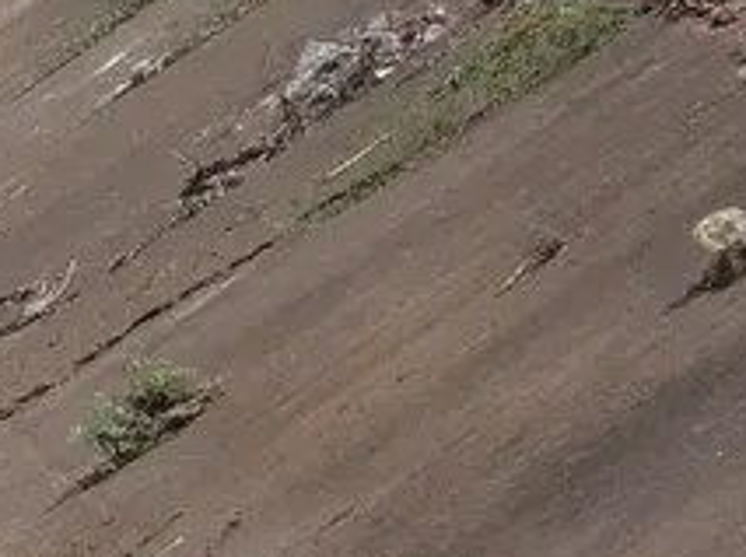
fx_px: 17534
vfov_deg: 1.8
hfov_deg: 2.4
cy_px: 170
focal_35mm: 815
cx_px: -299
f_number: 5
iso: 64
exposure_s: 1/400
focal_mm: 39
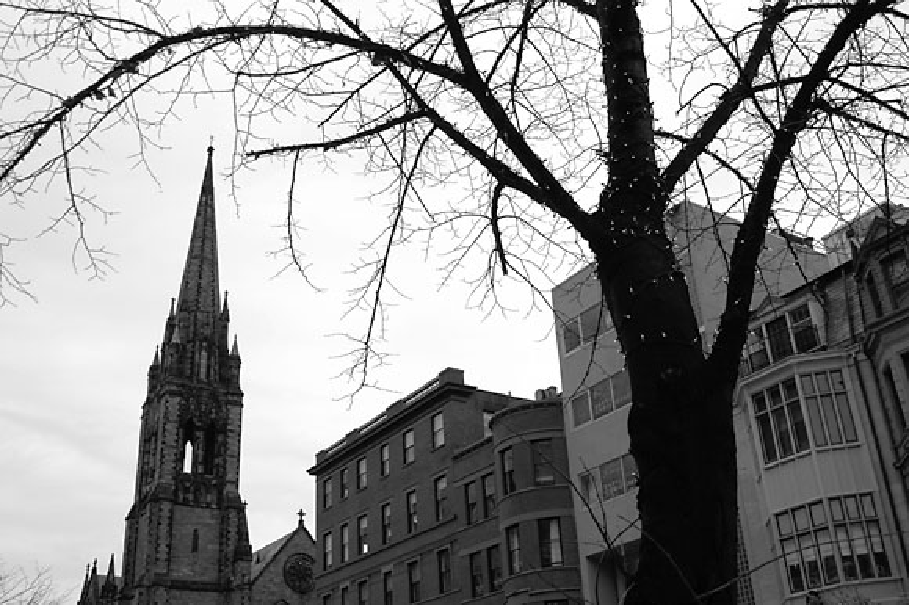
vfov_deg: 36.8
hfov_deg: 53.2
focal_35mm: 36
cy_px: 302
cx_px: 454
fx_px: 908
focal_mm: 24
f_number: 4
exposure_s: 1/500
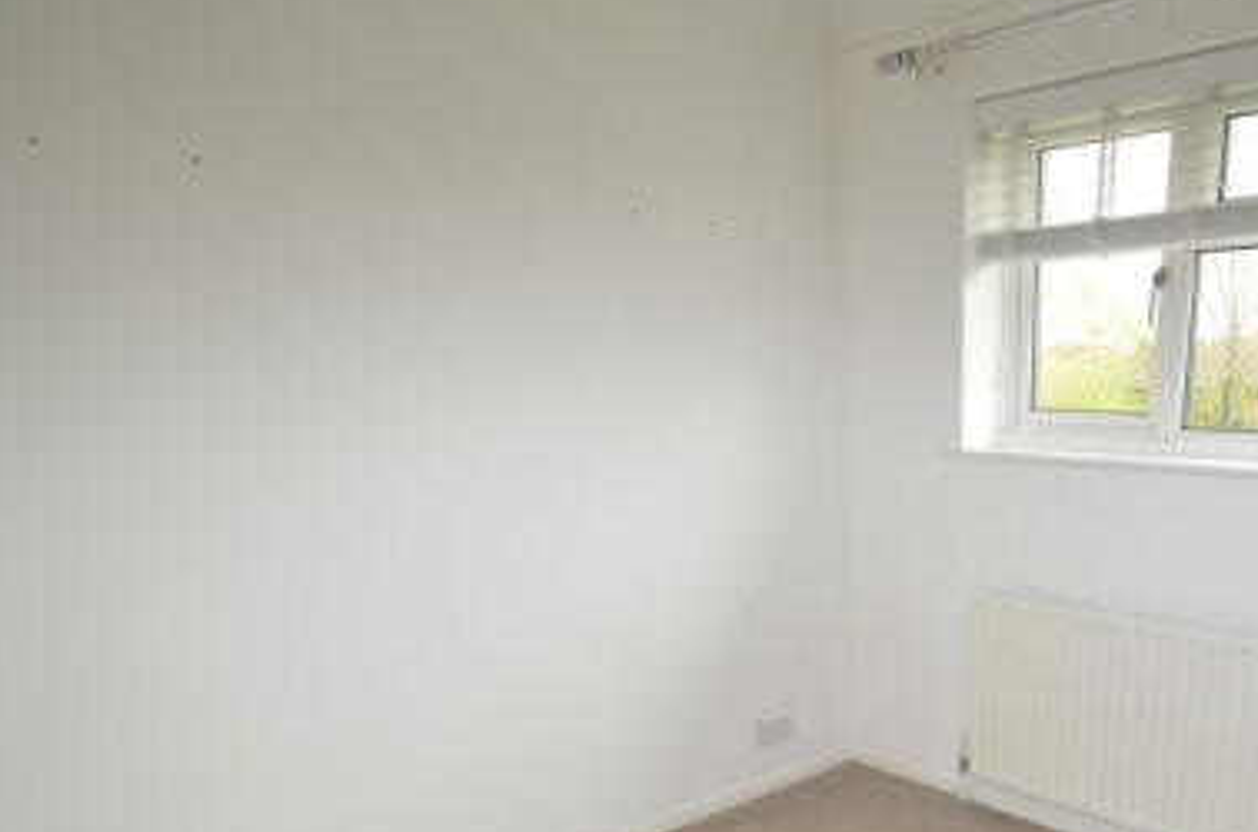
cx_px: 948
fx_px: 906
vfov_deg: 46.1
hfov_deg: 65.2
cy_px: 696
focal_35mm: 26
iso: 200
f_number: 4
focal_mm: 10
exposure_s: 1/60
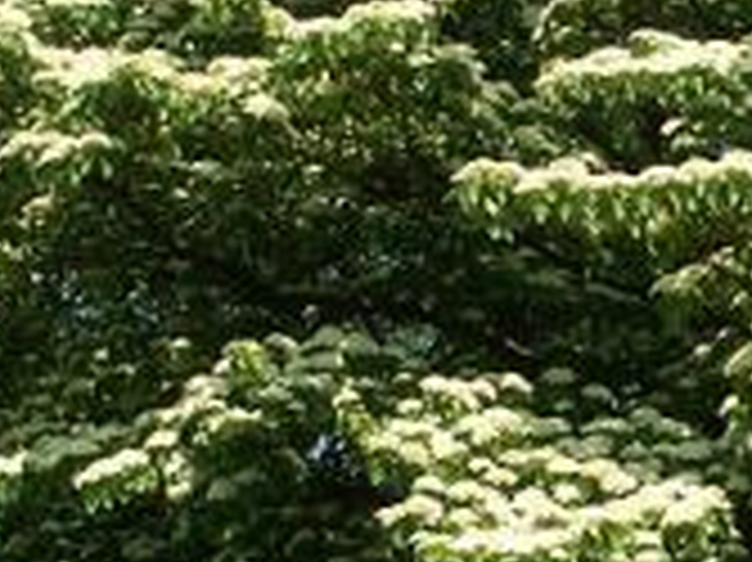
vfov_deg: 11.7
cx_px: 761
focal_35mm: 126
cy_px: 169
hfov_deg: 15.4
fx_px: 2735
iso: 100
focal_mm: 7.2
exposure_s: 1/320
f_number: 7.1
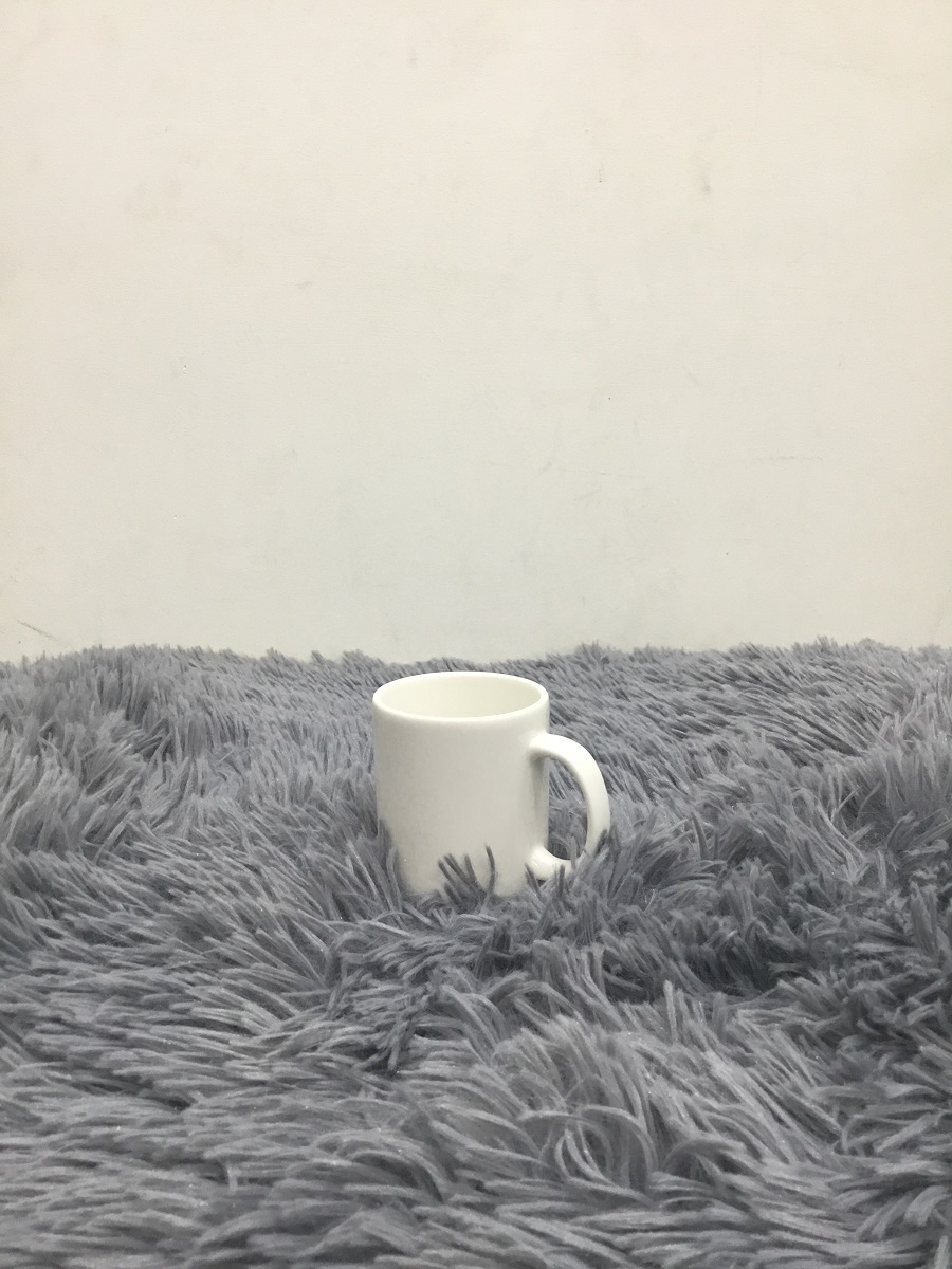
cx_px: 476
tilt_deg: -9.3
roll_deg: +0.6
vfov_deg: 58.4
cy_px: 634
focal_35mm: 31
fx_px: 1137
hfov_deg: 45.4
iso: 100
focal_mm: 3.3
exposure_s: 1/33
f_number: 2.4
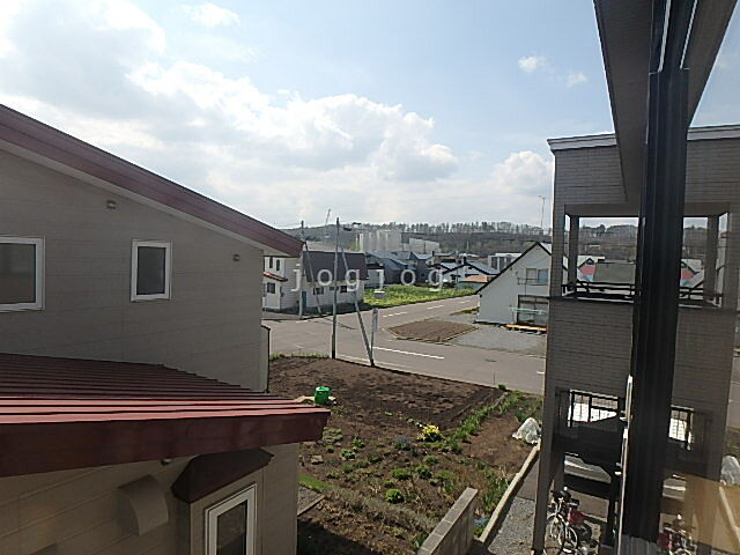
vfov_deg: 63.4
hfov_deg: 79.0
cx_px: 370
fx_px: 449
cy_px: 278
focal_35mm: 21
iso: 125
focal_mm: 3.7
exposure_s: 1/640
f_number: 6
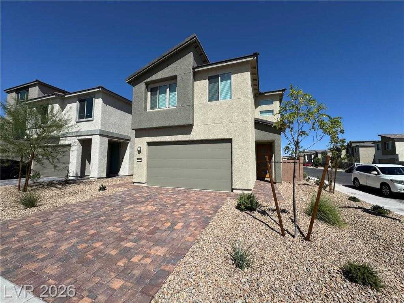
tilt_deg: +4.3
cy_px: 152
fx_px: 163
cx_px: 202
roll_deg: -0.2
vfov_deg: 85.7
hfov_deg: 102.1
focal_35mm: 14
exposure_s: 1/3717
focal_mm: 2.22
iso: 50
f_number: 2.2
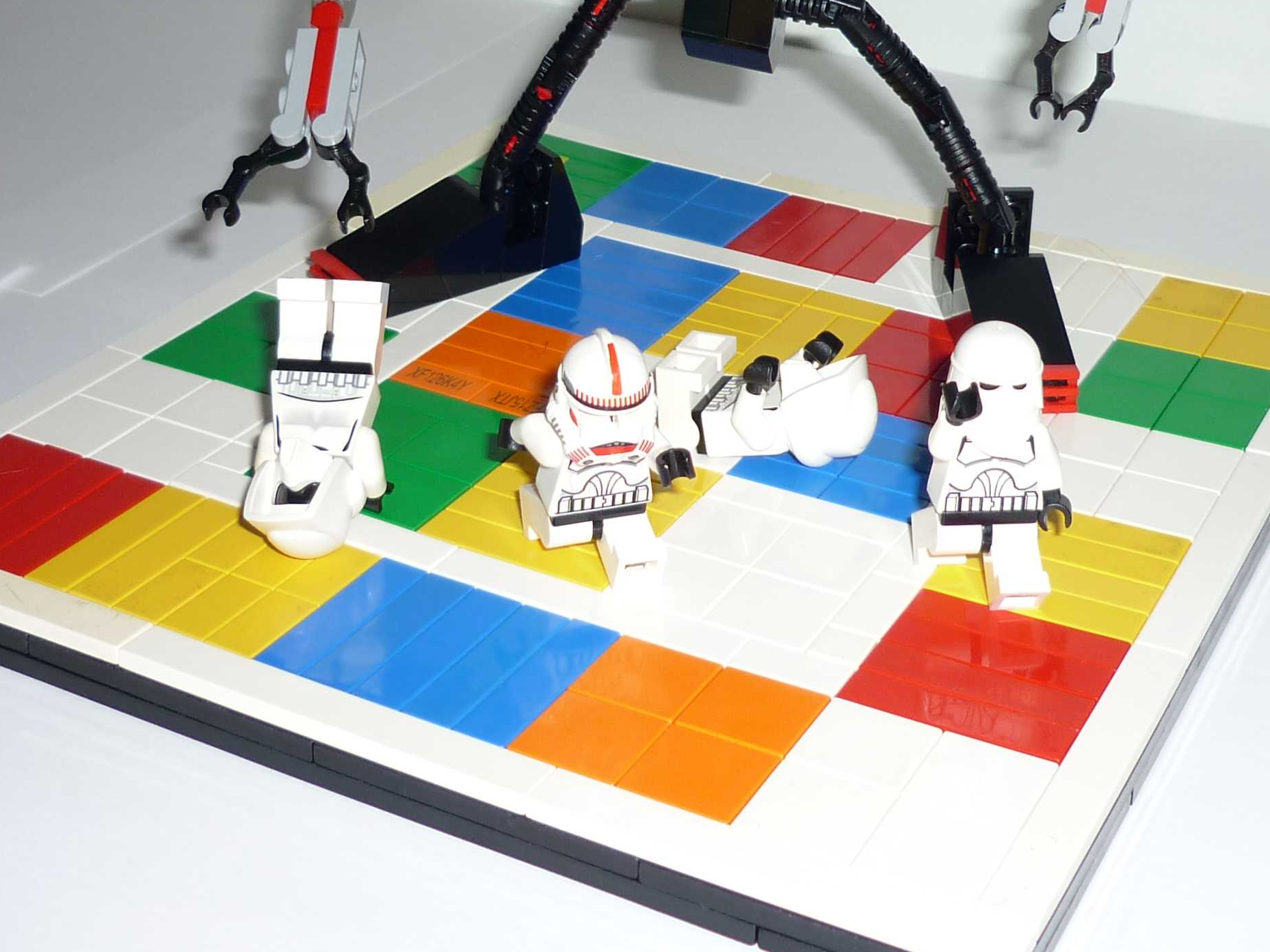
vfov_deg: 24.9
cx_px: 702
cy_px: 206
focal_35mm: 58
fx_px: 2128
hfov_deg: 33.2
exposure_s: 1/30
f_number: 2.8
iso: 100
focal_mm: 5.5
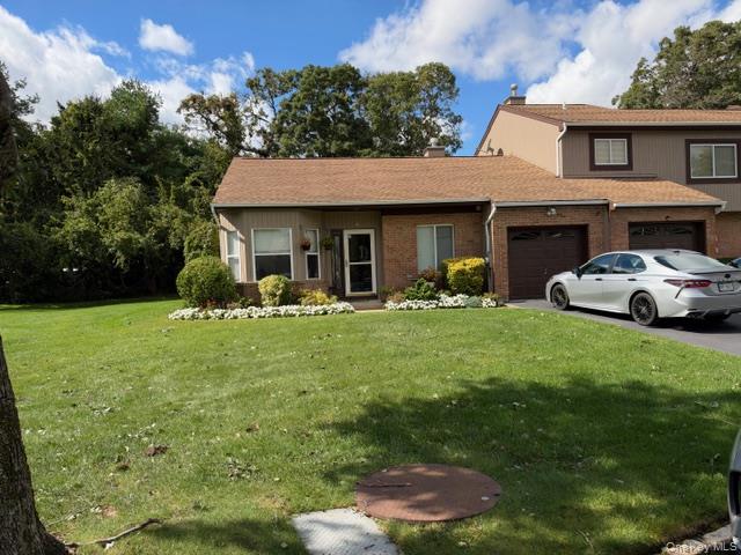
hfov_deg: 71.6
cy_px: 278
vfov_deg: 56.8
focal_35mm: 24
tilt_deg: -2.2
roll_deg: -0.1
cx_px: 370
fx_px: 514
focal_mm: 6.93
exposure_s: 1/3096
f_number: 1.8
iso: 80
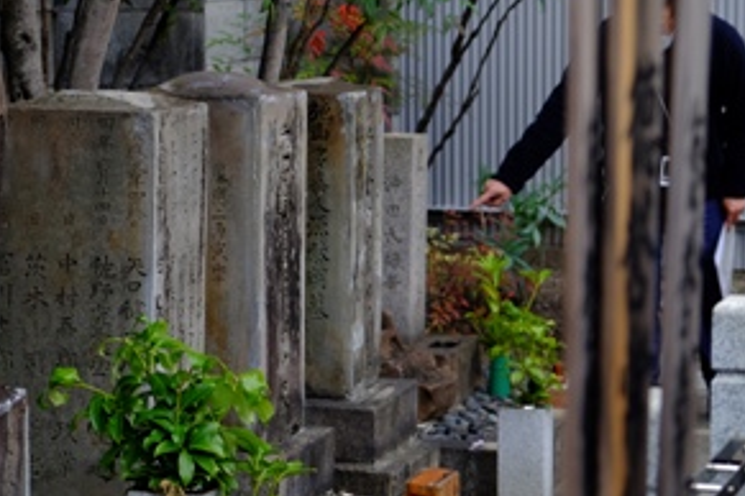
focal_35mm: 128
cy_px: 234
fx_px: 2649
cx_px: 233
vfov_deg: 10.7
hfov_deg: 16.0
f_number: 4
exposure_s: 1/420
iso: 400
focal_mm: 55
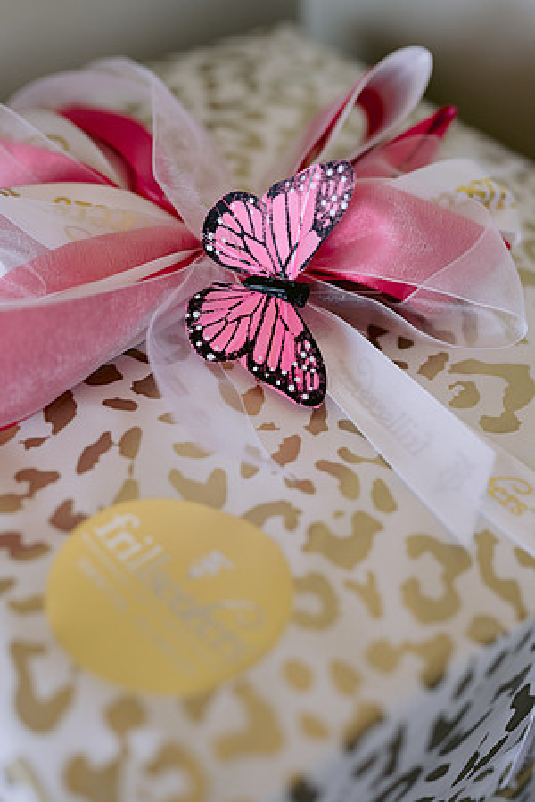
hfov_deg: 27.0
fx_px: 1114
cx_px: 268
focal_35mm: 50
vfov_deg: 39.6
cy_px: 401
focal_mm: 50
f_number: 2.8
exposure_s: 1/200
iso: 400
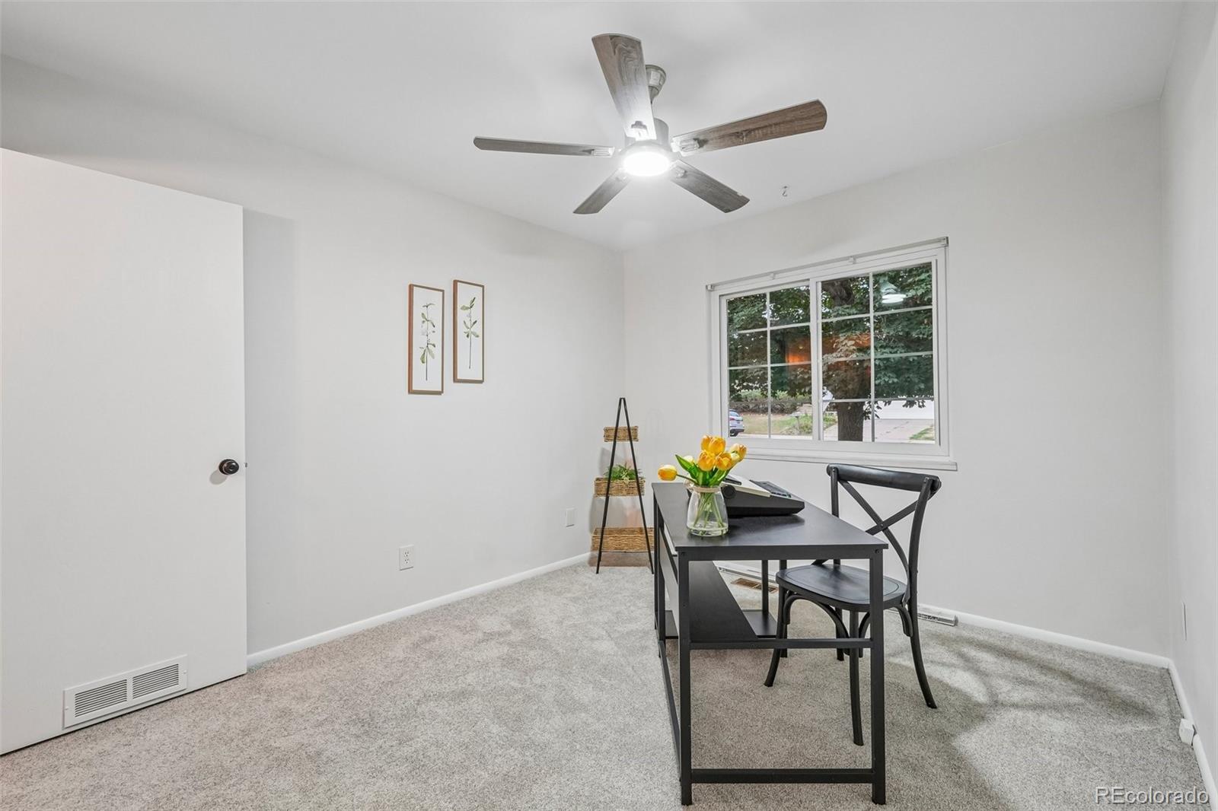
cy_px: 406
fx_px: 507
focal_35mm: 15
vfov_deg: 77.3
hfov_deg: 100.4
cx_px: 609
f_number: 8
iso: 800
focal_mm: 10
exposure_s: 1/20
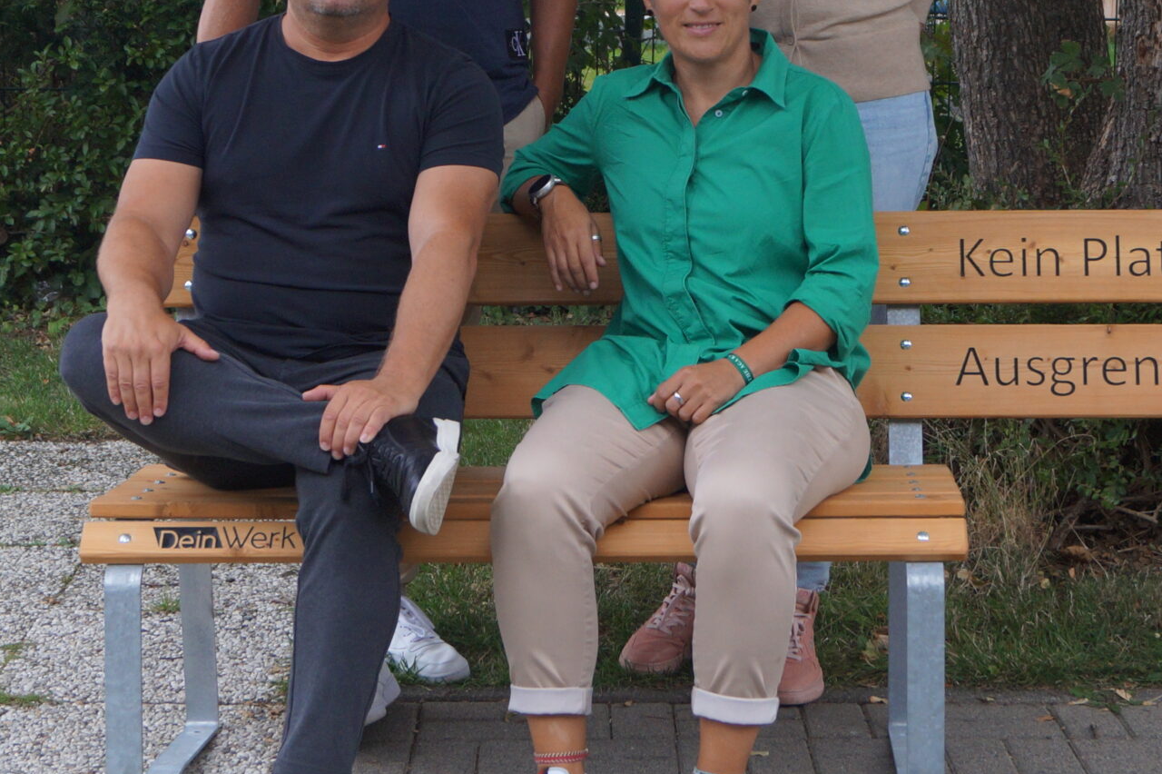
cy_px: 184
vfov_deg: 16.2
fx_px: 2710
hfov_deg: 24.2
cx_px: 654
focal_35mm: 84
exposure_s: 1/160
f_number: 4.5
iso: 640
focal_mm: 28
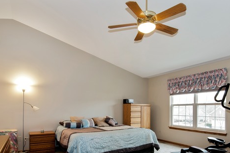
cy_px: 100
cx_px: 126
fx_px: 145
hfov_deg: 76.8
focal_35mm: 23
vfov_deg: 54.6
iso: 200
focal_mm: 11
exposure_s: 1/2.5
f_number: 8
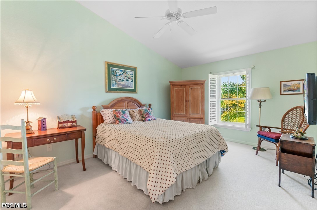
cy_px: 105
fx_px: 132
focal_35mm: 15
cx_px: 158
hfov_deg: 100.5
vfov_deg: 77.1
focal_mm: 10
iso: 200
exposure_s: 1.3
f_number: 8
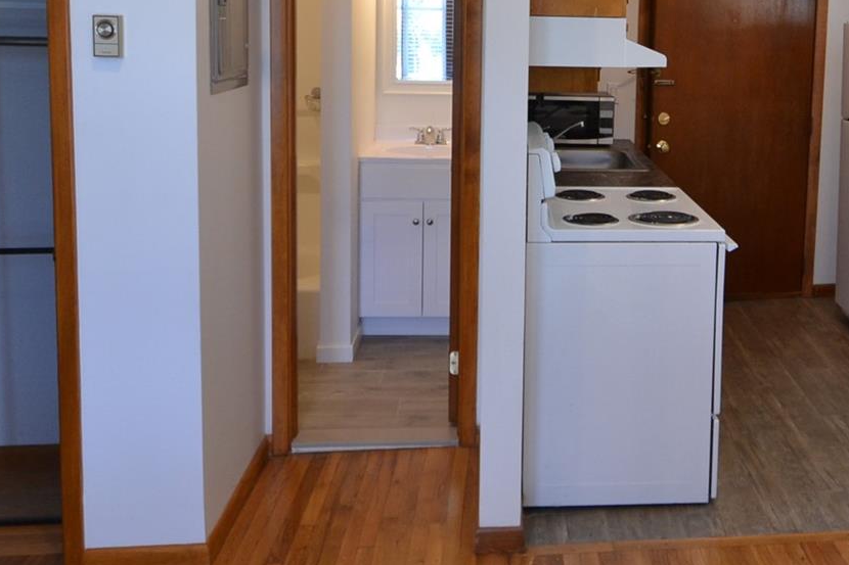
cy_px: 138
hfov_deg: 50.5
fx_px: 872
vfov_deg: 35.1
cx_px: 594
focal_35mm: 37
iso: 400
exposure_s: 1/60
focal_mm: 10
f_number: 4
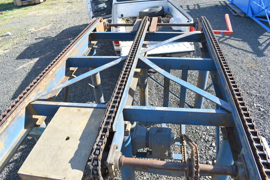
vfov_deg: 47.9
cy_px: 90
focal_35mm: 27
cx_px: 135
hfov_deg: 67.4
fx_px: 202
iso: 200
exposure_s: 1/250
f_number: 8
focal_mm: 18
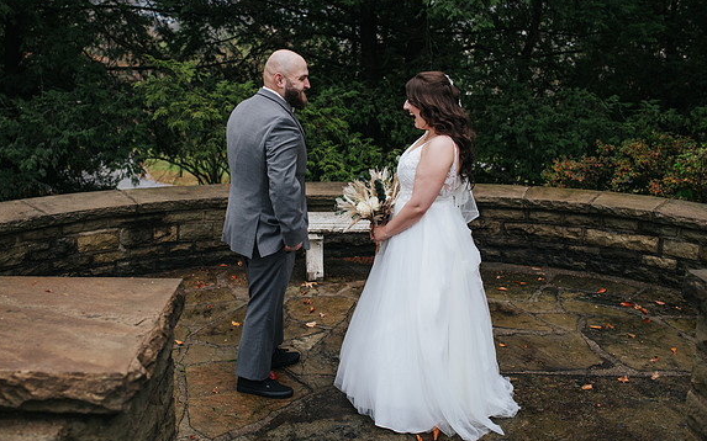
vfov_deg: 32.7
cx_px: 326
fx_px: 751
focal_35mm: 39
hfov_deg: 50.3
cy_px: 204
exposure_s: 1/400
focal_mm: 35
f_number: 3.2
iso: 720
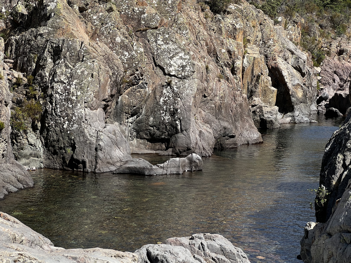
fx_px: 781
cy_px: 132
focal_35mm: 77
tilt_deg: -4.8
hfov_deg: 25.3
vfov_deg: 19.1
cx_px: 176
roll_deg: -1.3
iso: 32
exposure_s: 1/570
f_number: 2.8
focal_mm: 9
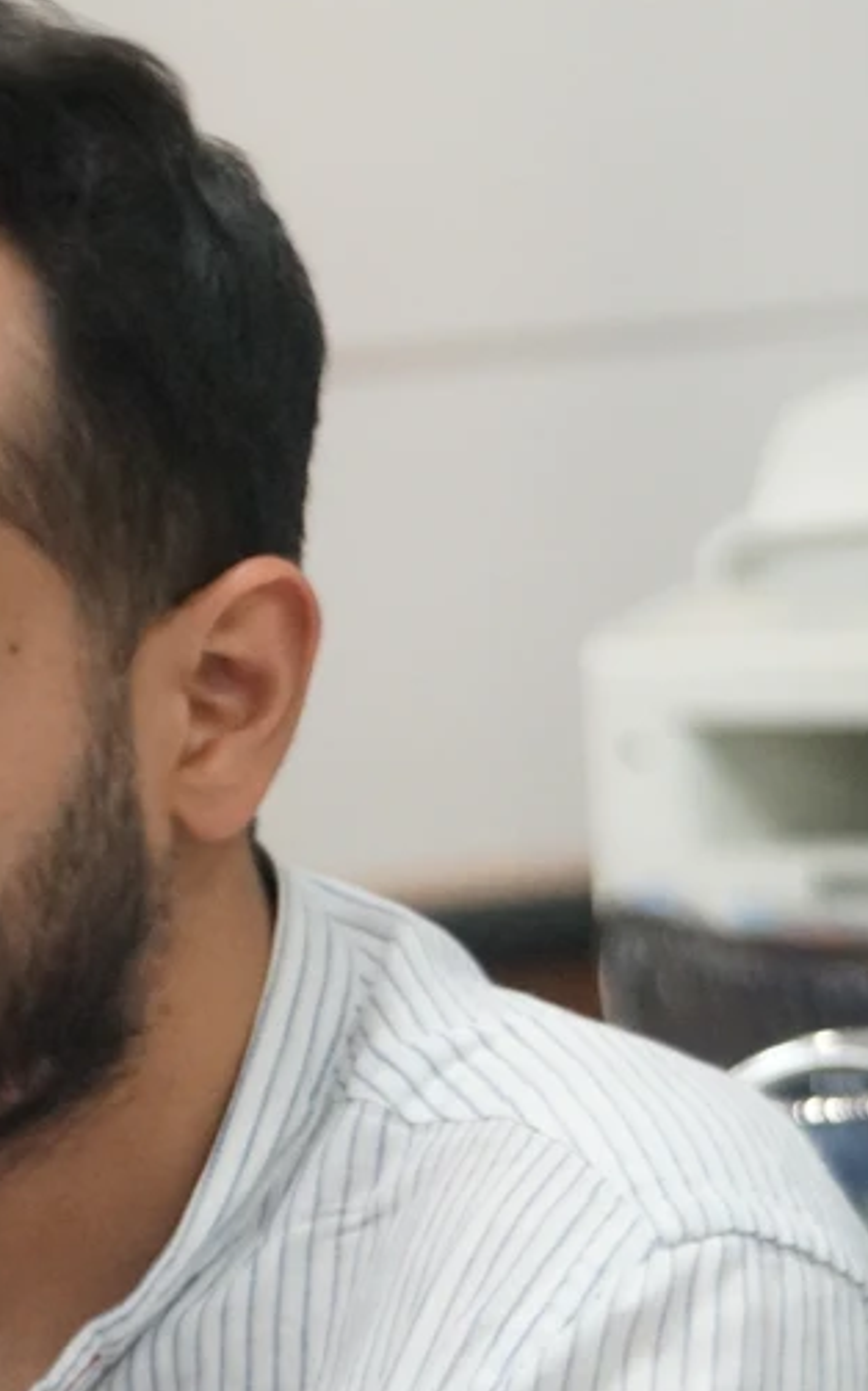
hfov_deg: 8.8
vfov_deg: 14.3
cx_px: -296
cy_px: 937
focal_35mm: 146
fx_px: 5531
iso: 6400
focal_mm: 60
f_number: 3.5
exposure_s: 1/320
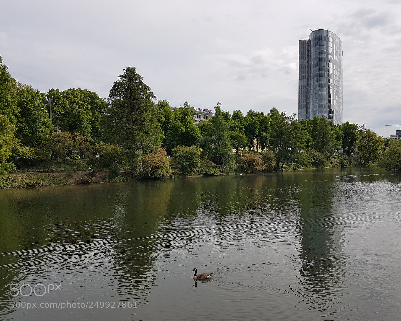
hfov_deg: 62.1
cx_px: 214
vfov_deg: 51.5
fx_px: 332
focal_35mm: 28
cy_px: 160
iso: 40
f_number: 1.7
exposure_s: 1/2424
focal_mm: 4.2
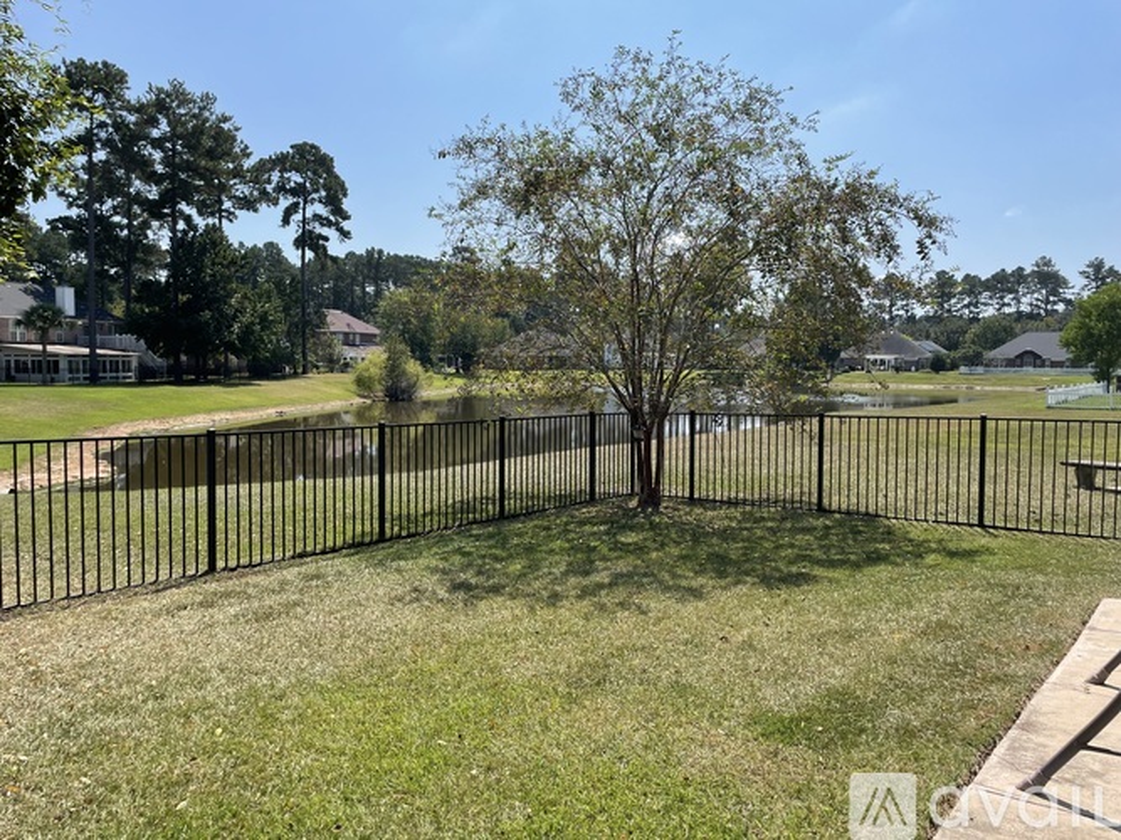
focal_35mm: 26
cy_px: 420
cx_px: 560
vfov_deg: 53.0
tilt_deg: -4.0
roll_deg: -0.3
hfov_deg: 67.3
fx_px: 842
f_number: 1.6
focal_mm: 4.2
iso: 32
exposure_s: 1/3731
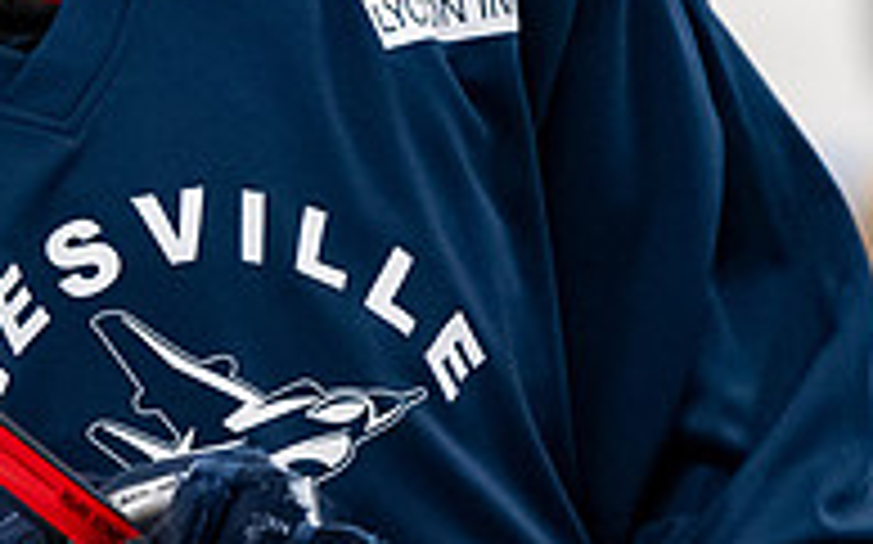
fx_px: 21757
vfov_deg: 1.4
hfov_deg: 2.3
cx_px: 58
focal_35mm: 915
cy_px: -236
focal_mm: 200
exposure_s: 1/800
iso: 2500
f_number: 3.5
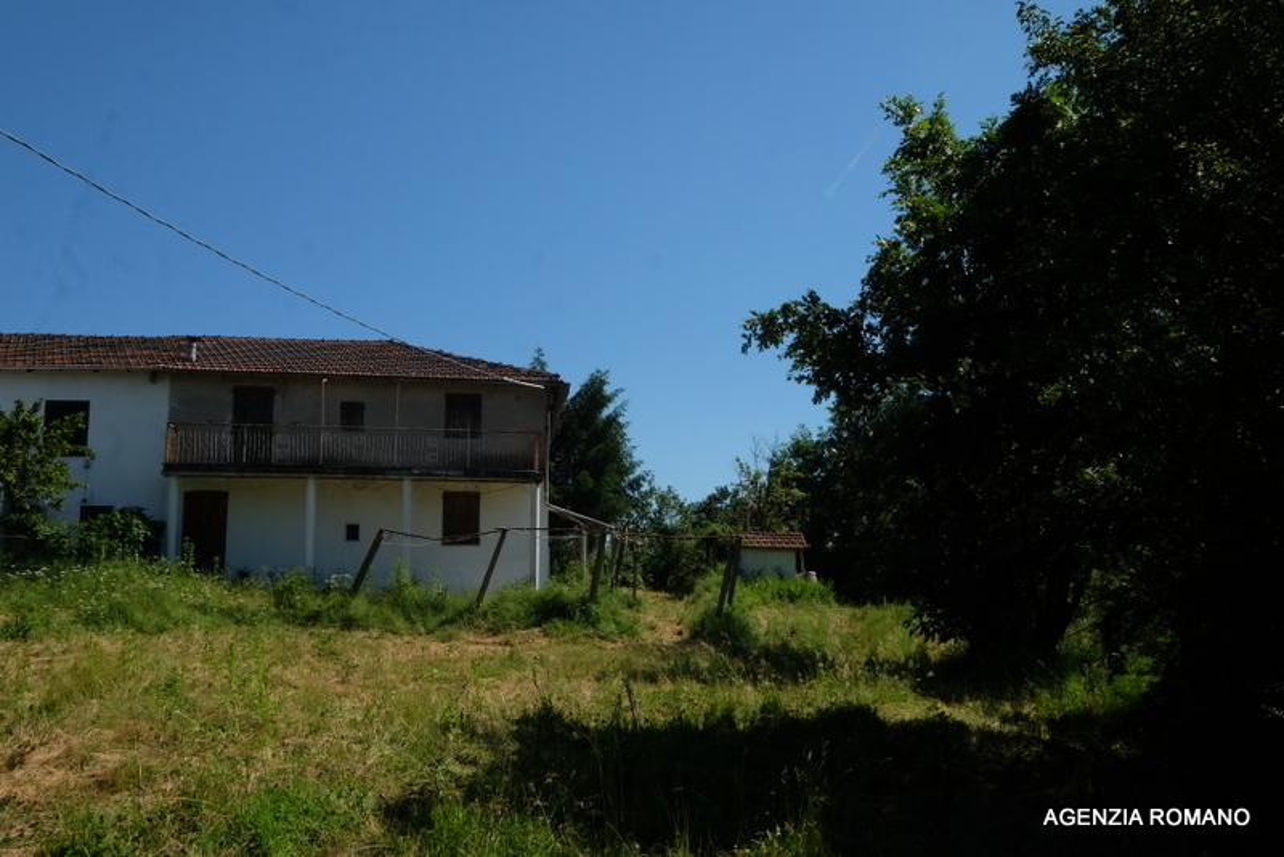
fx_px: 1106
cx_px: 642
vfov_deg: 42.4
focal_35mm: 31
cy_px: 428
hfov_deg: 60.3
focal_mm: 20.9
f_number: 14
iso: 400
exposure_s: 1/350
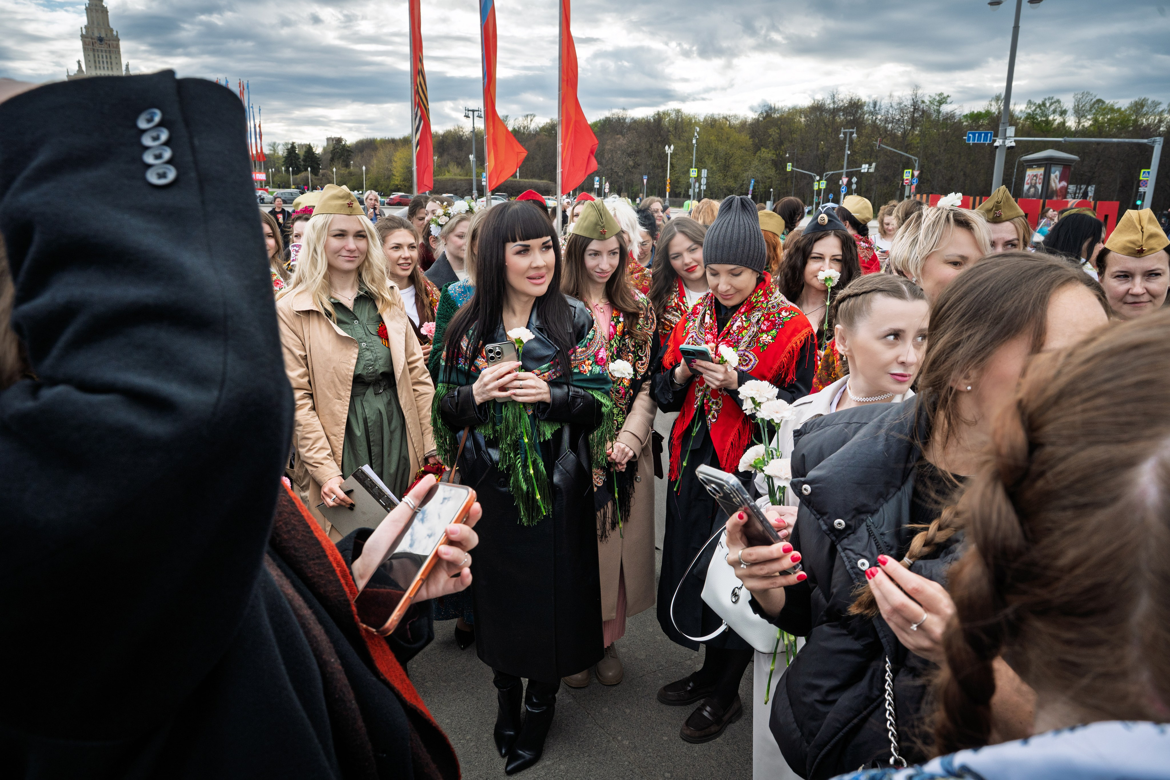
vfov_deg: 53.1
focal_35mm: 24
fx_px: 780
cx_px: 585
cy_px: 390
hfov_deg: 73.7
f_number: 8
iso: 200
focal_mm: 24
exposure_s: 1/250
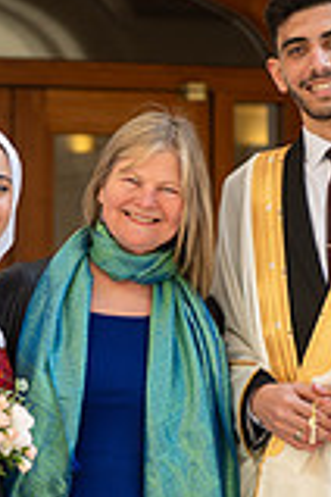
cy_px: 441
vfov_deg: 8.8
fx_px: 3199
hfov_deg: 5.9
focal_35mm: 232
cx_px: 106
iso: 100
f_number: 2.8
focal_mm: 82
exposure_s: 1/1000
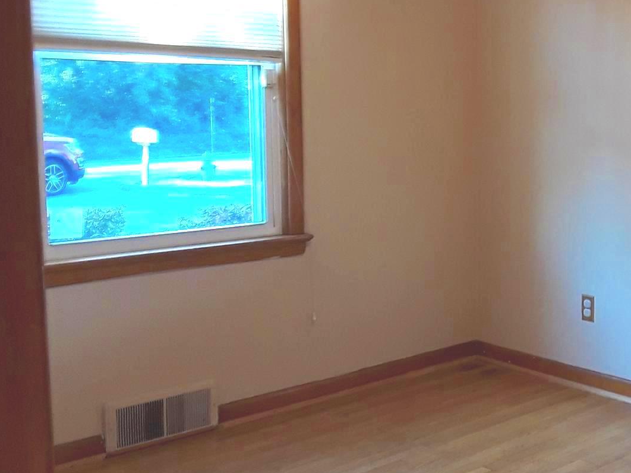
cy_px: 185
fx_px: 984
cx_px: 577
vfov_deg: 27.0
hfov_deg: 33.5
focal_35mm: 54
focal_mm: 2.9
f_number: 1.9
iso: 40
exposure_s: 1/30
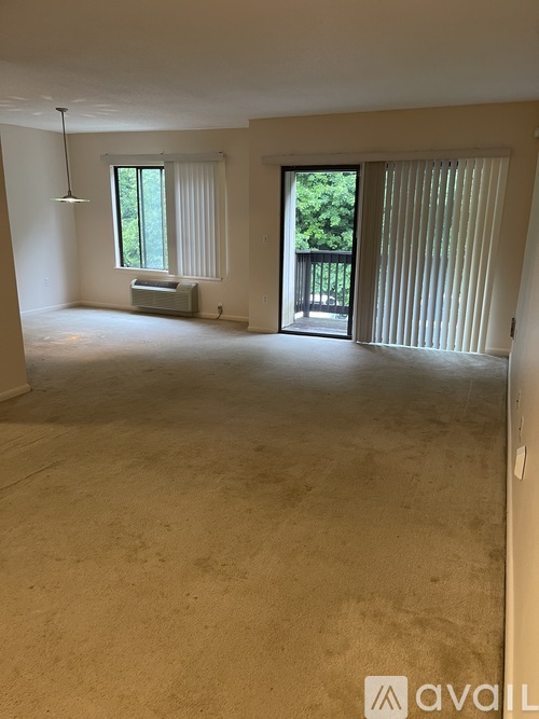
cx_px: 270
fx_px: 519
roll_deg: -1.2
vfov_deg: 69.4
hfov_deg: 54.9
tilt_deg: -13.0
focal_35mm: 25
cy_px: 360
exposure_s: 1/60
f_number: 1.6
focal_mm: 5.1
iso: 200
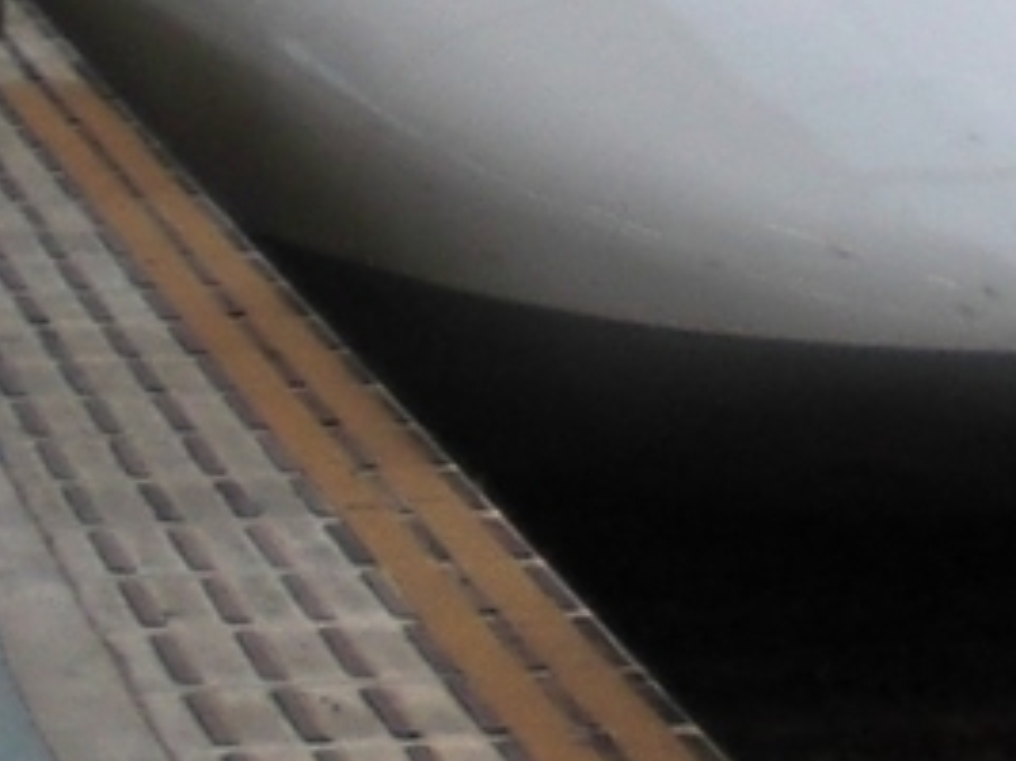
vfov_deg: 8.4
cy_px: -548
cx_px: 830
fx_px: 5017
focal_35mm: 171
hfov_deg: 11.5
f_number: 3.1
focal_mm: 6.3
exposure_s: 1/80
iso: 64
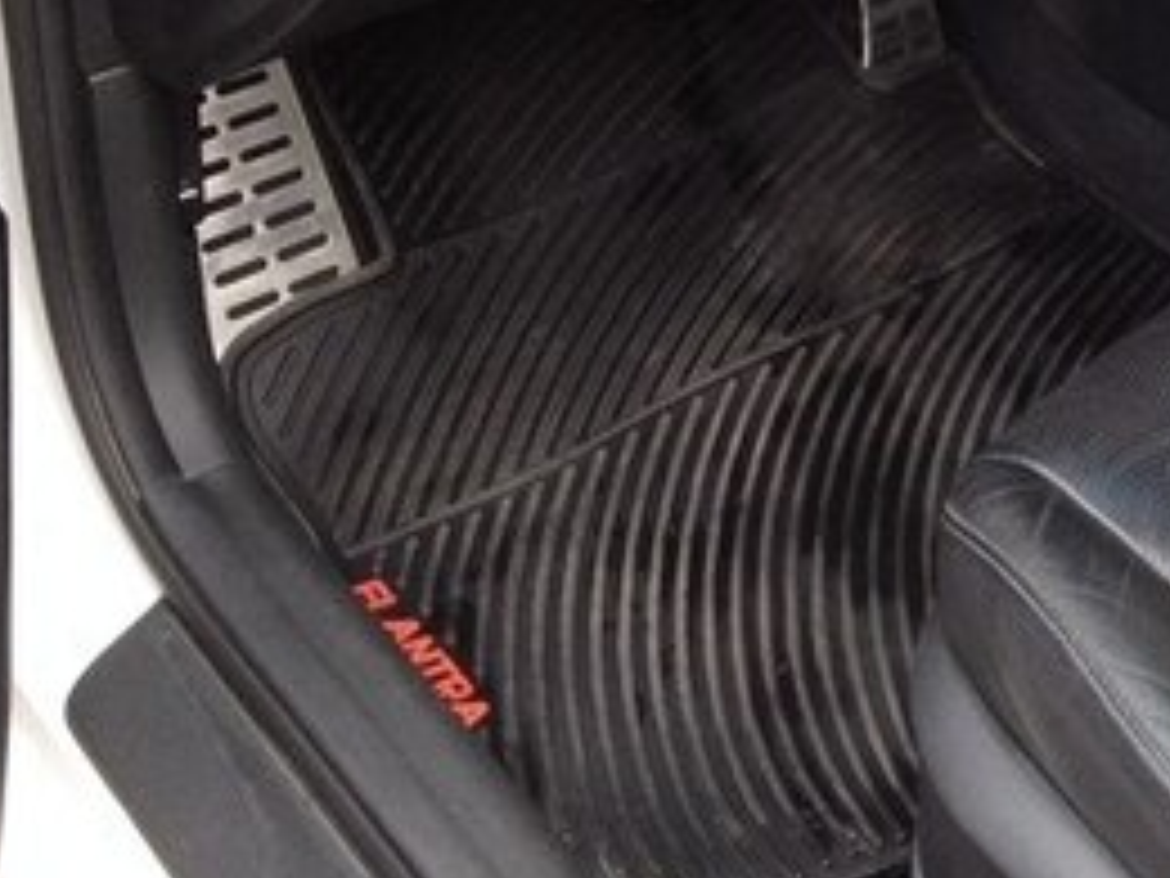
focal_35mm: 89
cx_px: 1346
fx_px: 3008
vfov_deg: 15.9
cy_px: -187
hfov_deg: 20.8
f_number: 2.4
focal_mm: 4.28
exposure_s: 1/120
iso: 80
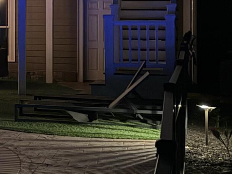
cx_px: -190
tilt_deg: +0.5
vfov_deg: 12.6
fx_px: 785
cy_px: 25
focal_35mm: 117
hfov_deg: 14.7
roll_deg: +0.0
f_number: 1.78
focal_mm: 6.76
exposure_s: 1/11
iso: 1000
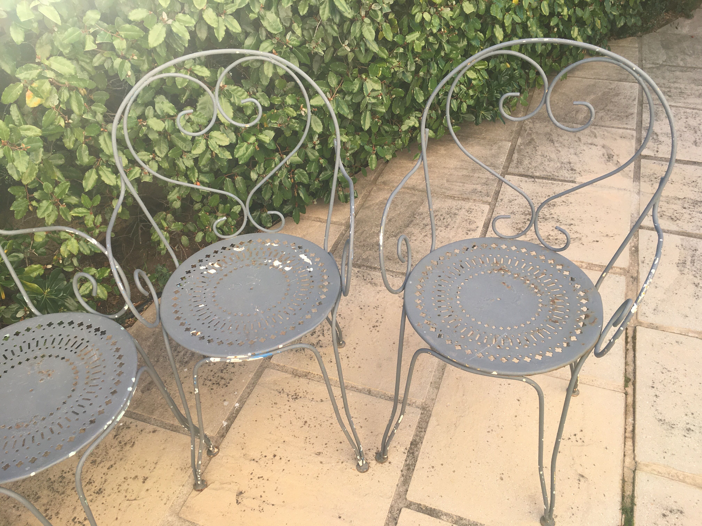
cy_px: 263
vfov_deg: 48.2
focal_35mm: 29
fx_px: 588
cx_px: 351
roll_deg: +2.4
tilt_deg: -42.0
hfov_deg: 61.7
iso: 25
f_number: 2.2
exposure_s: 1/189
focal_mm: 4.15
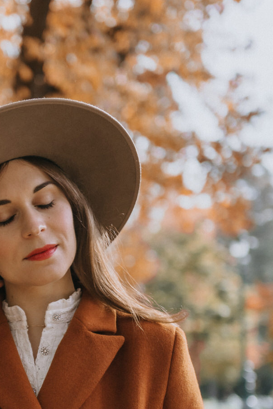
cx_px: 37
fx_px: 944
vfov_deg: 24.3
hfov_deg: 16.3
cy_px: 278
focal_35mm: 83
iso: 100
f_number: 1.8
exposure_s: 1/2000
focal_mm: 35
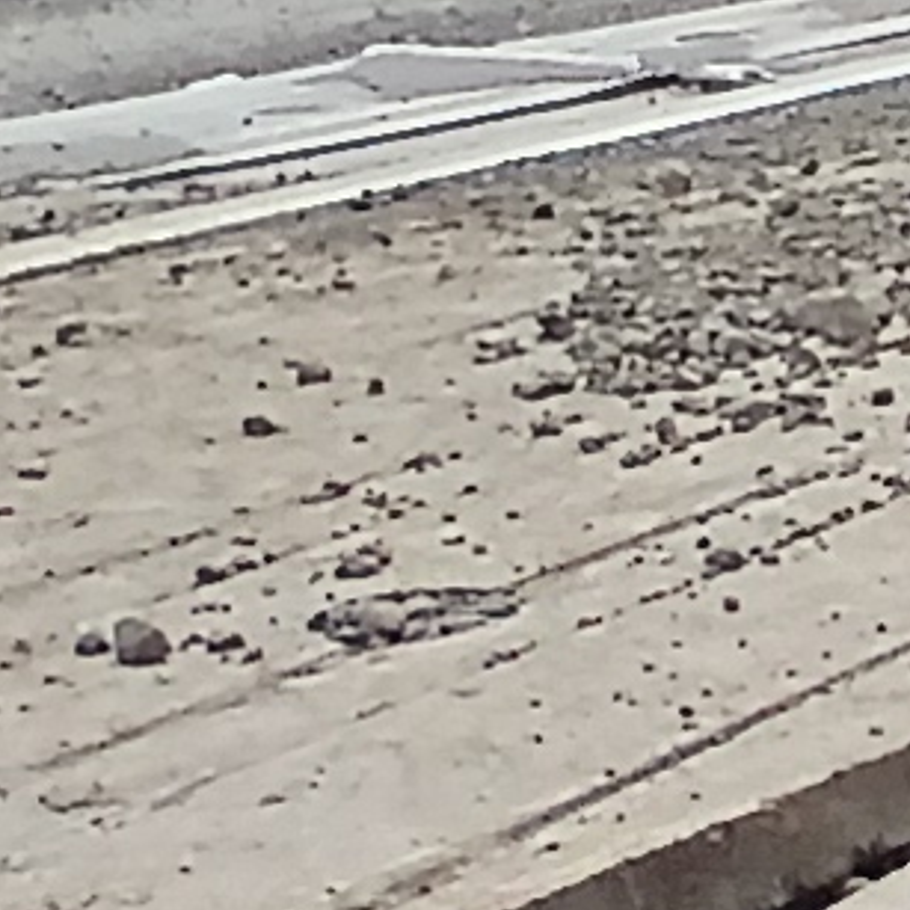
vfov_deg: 13.8
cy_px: 489
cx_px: 1245
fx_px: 3747
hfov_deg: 13.3
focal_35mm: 126
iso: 50
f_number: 2.2
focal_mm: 1.4
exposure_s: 1/1664
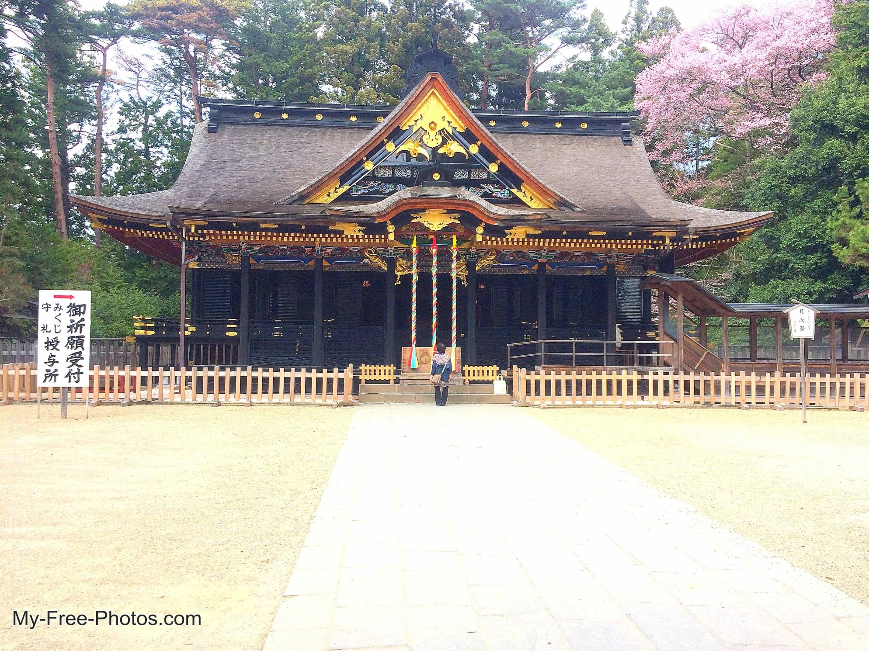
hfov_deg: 61.7
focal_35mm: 29
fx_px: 728
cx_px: 434
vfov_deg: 48.2
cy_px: 326
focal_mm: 4.15
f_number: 2.2
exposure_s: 1/488
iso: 32
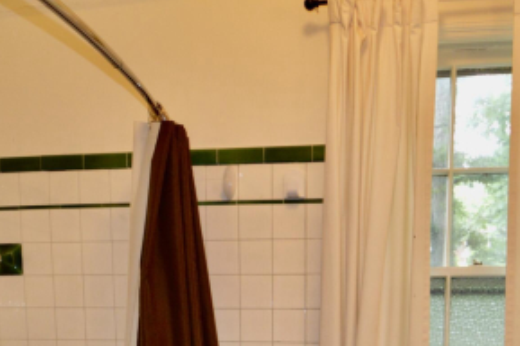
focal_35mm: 39
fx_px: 563
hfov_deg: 49.4
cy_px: 414
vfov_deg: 29.4
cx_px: 304
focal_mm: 10
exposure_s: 1/60
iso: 800
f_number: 3.5
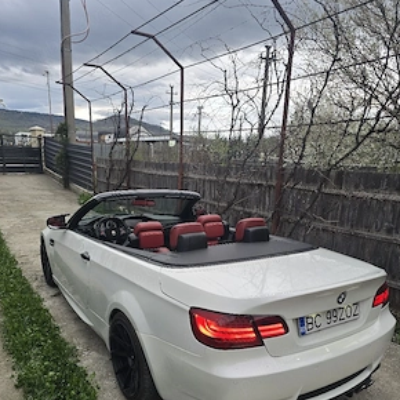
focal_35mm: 28
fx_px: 366
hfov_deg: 57.3
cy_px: 268
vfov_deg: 56.1
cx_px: 203
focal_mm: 6.3
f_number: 1.7
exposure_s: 1/101
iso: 64
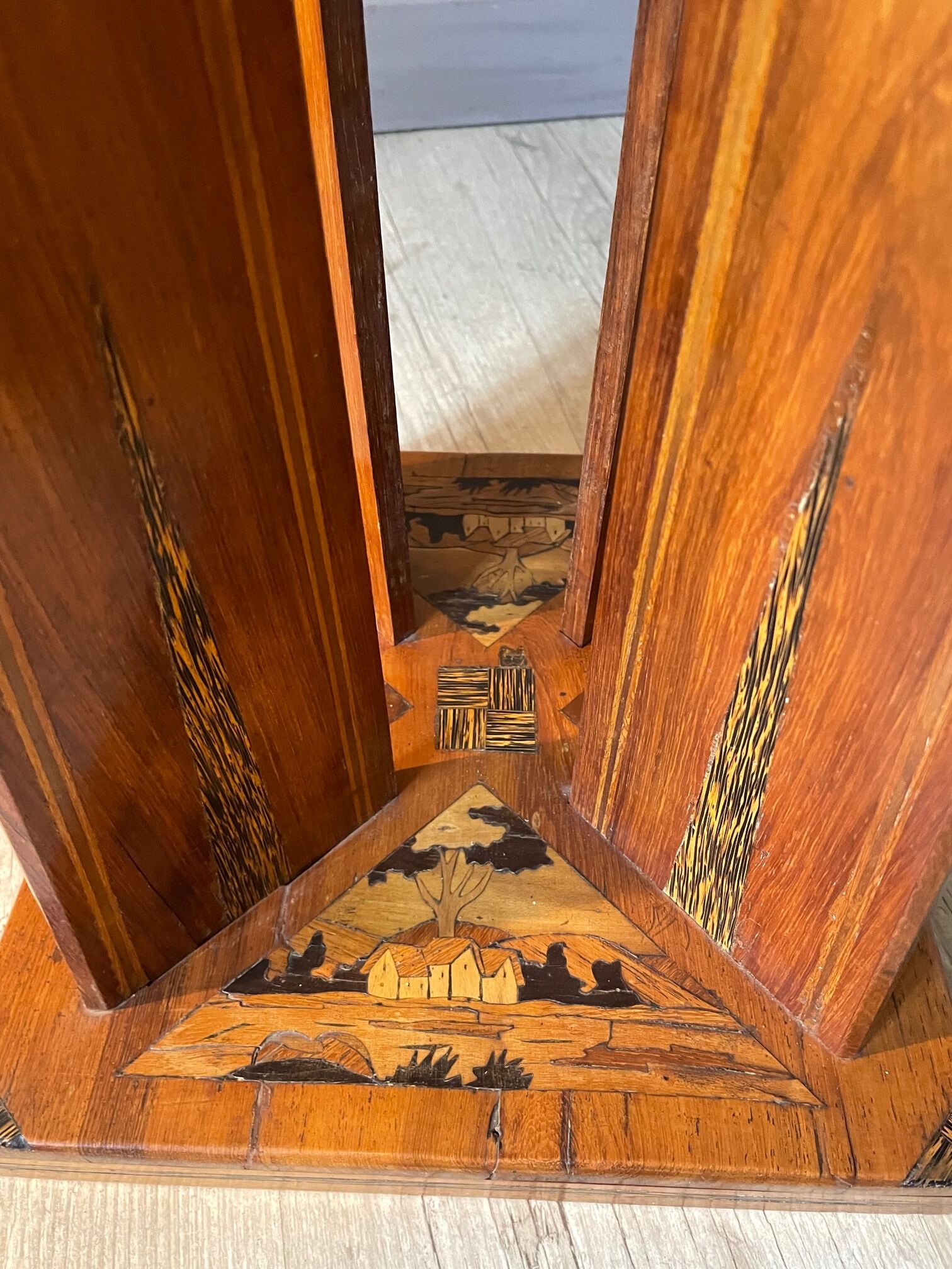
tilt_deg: -50.6
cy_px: 634
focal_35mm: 26
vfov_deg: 67.3
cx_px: 476
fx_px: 953
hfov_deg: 53.1
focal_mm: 4.2
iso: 500
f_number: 1.6
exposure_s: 1/33
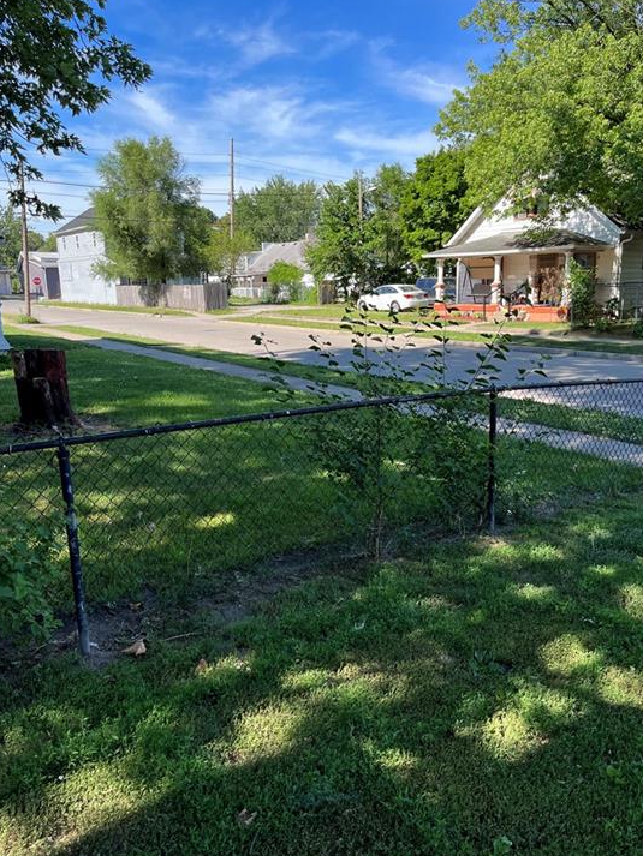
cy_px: 429
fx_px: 693
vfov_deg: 63.4
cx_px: 339
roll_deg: +3.8
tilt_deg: -11.6
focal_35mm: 28
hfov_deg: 49.7
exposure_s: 1/1339
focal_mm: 5.1
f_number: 1.6
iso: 50
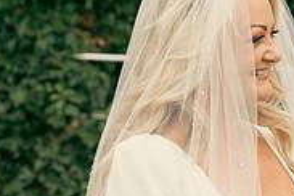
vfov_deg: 7.1
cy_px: 76
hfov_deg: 10.6
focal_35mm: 193
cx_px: 87
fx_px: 1576
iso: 125
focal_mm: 61
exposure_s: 1/400
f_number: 3.5
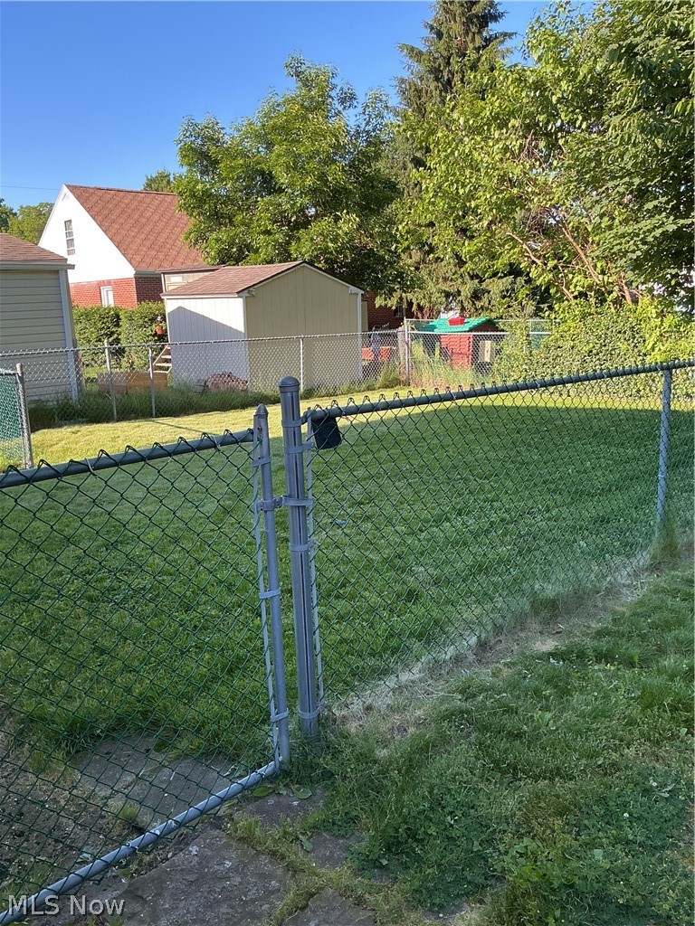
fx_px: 776
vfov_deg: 61.7
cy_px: 463
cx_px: 348
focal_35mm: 29
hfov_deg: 48.2
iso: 25
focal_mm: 3
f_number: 1.8
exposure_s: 1/251
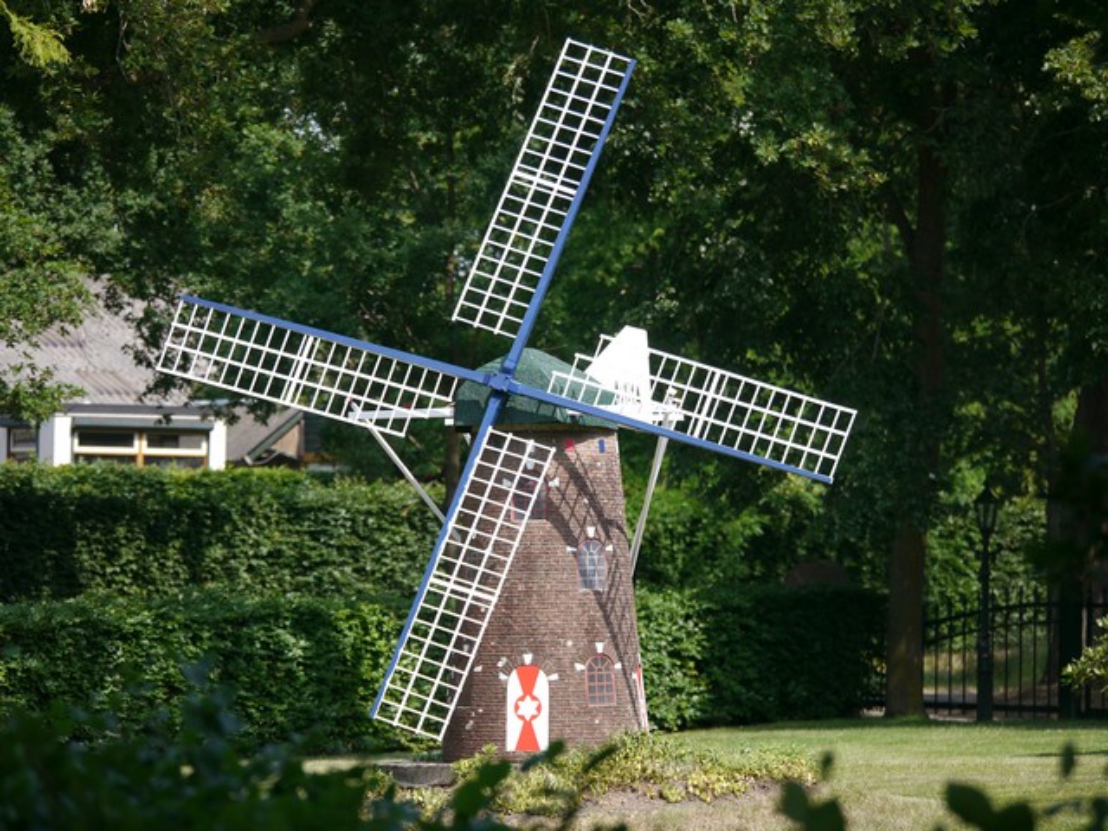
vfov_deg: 7.4
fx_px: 6402
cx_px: 554
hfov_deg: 9.9
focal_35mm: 200
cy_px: 416
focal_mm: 100
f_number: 4
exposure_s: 1/500
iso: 100
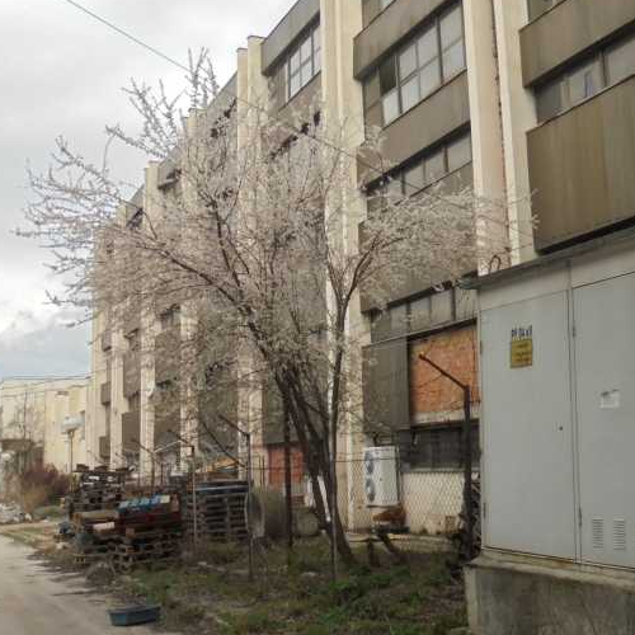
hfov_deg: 36.2
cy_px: 258
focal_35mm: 46
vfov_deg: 36.7
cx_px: 456
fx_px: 955
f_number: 3.5
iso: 100
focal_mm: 4.6
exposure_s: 1/400
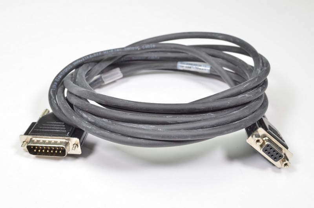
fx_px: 522
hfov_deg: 33.5
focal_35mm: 60
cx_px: 157
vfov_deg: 22.5
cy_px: 104
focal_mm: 40
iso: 250
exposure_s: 1/25
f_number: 11
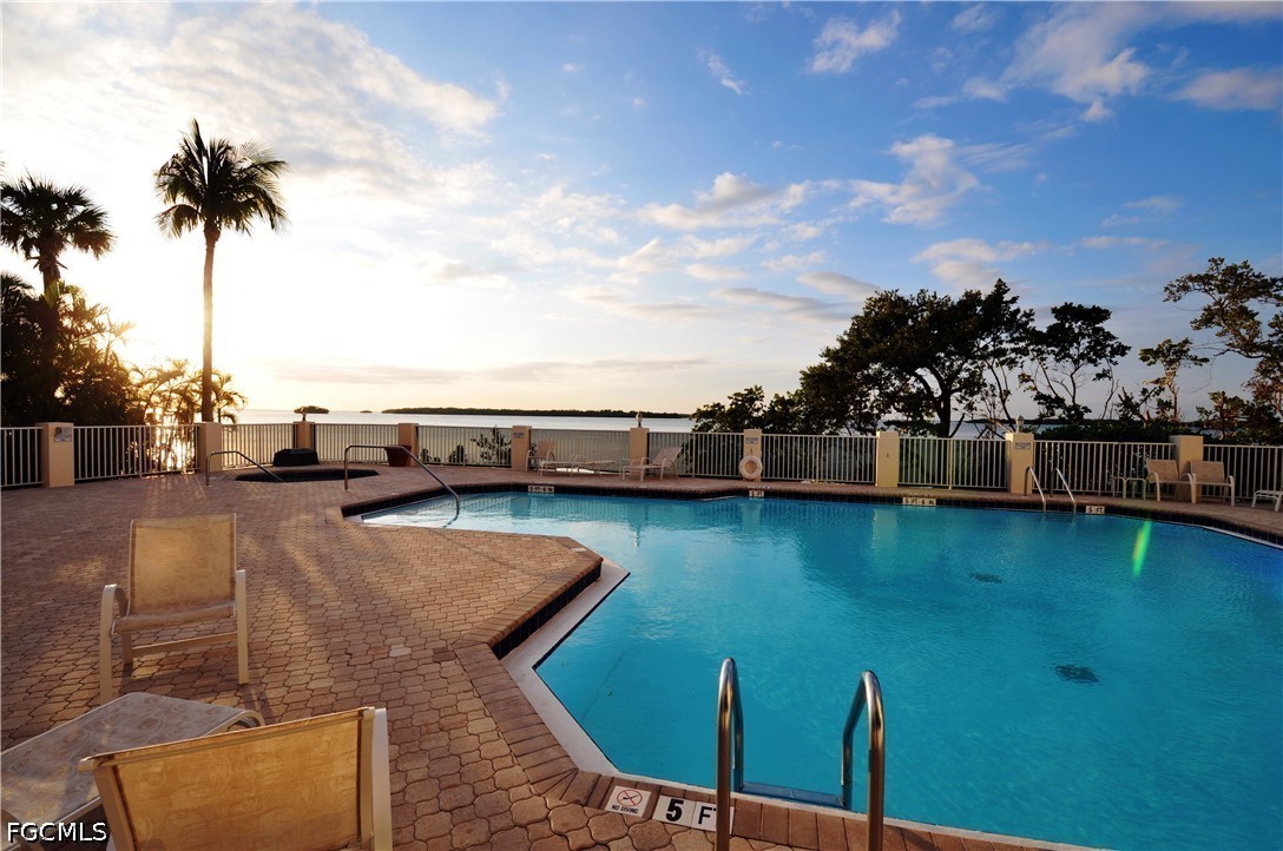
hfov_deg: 100.5
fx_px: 534
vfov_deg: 77.1
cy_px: 426
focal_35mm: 15
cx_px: 642
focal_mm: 10
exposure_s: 1/250
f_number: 8
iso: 200
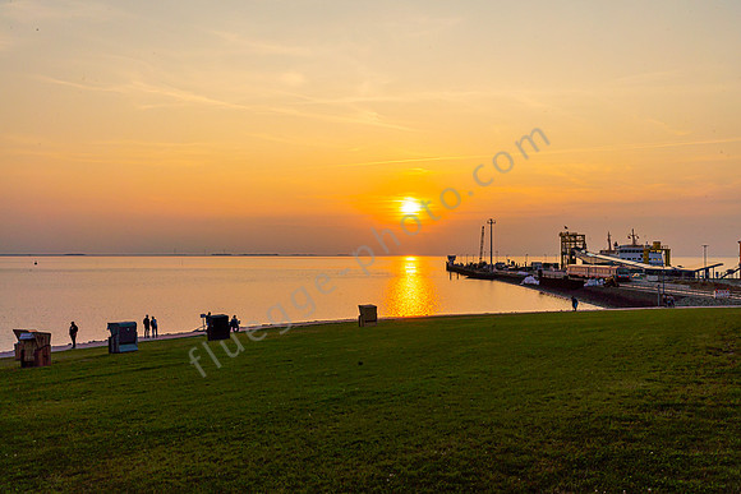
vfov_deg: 39.7
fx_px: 685
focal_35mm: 33
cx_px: 370
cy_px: 247
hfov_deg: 56.8
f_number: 22
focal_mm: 33
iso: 100
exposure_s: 1/160
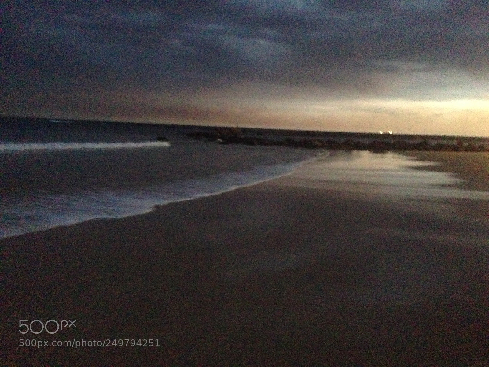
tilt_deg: -3.8
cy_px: 184
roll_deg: -3.9
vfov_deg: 42.9
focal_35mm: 33
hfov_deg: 55.4
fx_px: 466
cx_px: 244
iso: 2500
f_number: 2.4
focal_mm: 4.12
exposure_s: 1/15
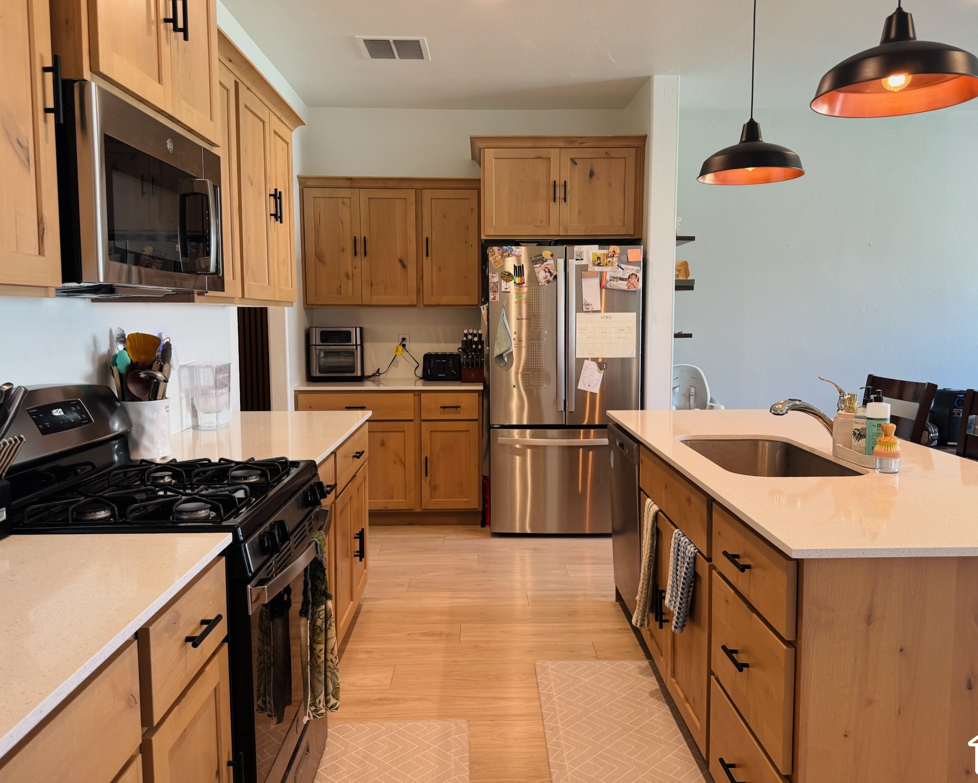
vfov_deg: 54.9
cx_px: 496
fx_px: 753
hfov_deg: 66.0
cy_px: 380
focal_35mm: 26
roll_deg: -0.3
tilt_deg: -5.4
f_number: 1.78
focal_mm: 6.76
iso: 125
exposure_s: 1/60
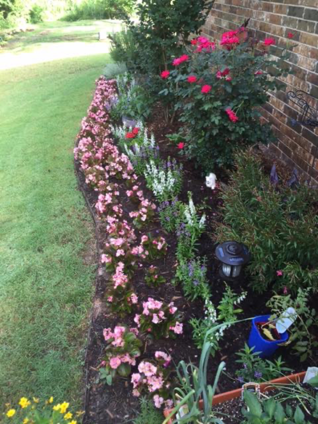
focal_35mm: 29
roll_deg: +0.7
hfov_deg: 48.2
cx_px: 159
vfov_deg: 61.7
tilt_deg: -32.4
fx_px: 355
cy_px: 212
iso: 32
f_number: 2.2
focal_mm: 4.15
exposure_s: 1/60
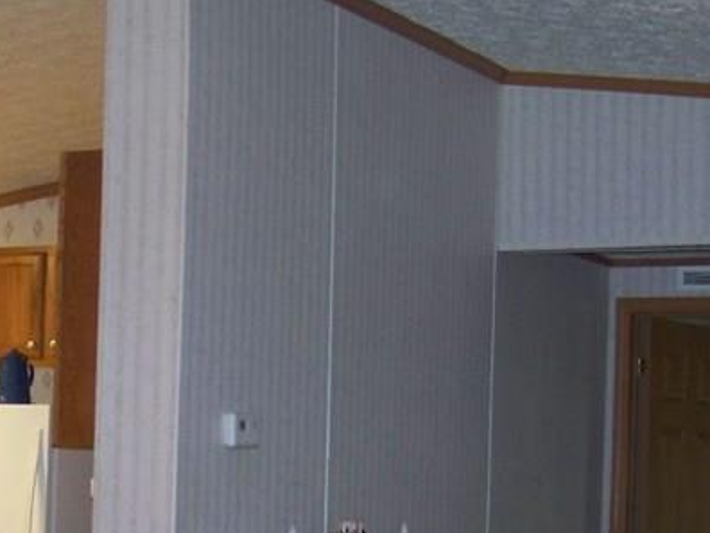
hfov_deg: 21.0
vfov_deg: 15.7
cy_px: 486
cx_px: 265
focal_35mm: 93
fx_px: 1907
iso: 200
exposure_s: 1/30
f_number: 2.8
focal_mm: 5.85
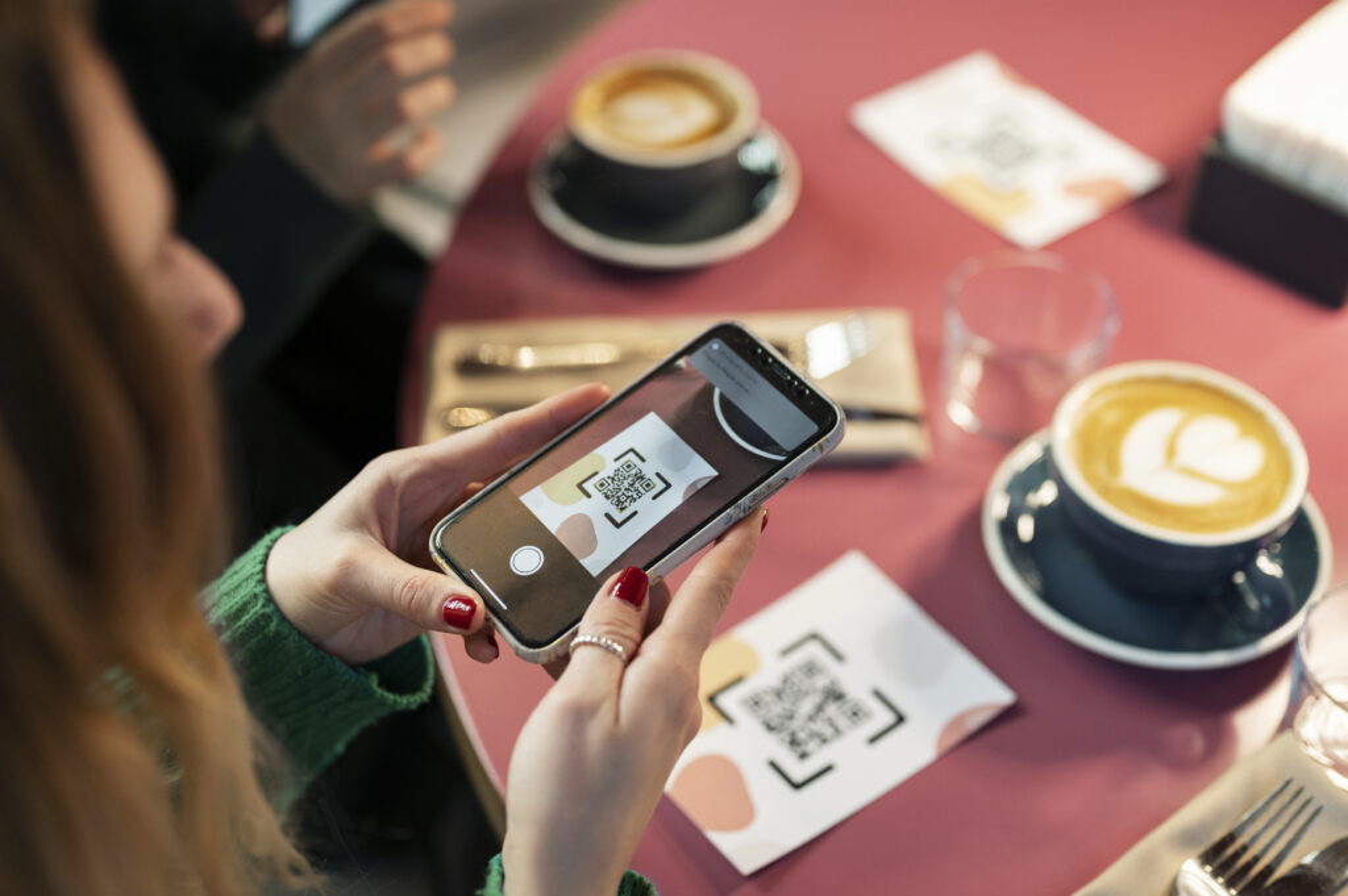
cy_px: 448
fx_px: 1871
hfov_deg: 39.6
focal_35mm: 50
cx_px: 674
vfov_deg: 26.9
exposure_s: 1/200
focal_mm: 50
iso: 1000
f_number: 2.2
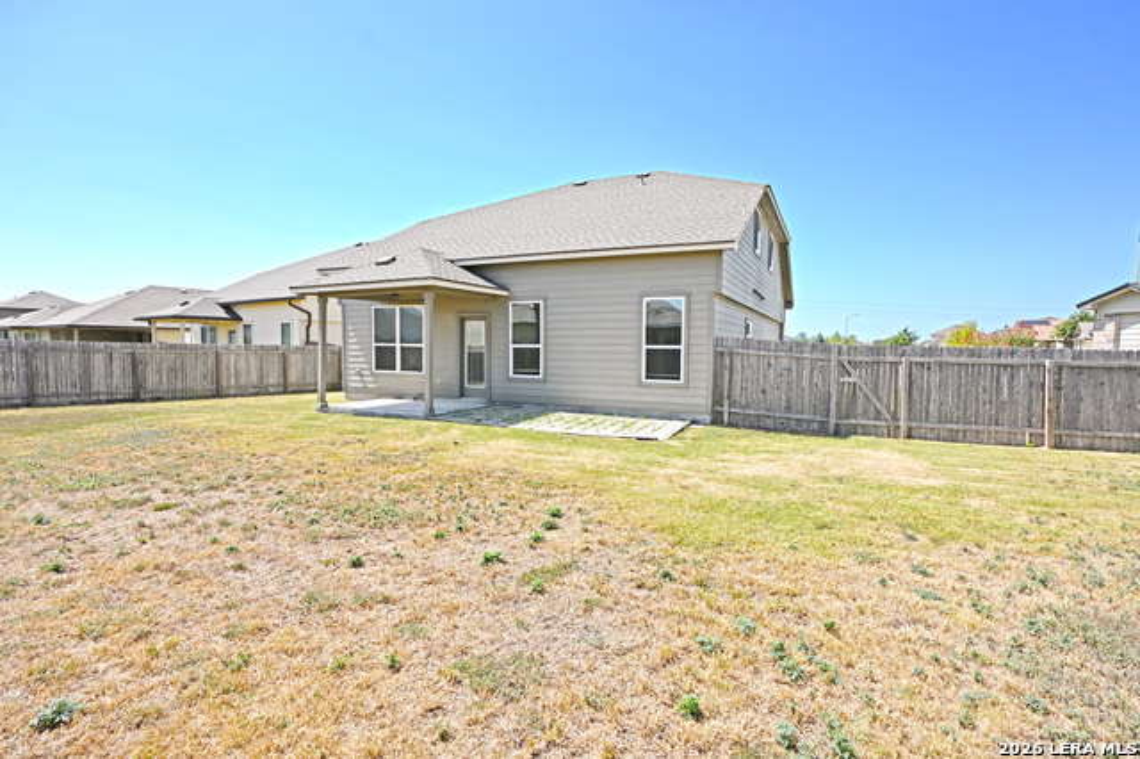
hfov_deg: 90.0
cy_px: 380
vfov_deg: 67.3
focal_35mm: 18
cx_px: 570
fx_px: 570
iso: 64
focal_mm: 12
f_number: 8
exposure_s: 1/250
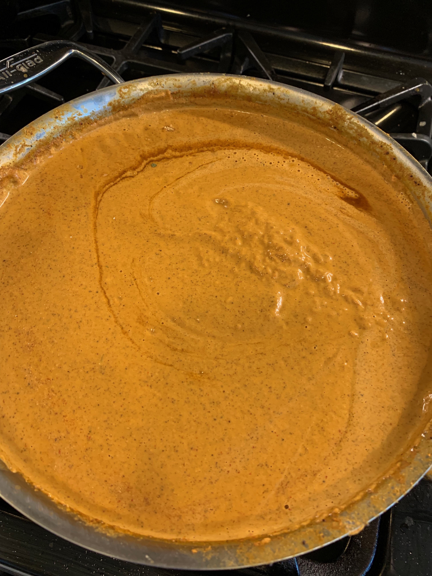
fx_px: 433
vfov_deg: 67.3
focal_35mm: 26
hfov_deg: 53.1
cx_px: 216
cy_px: 288
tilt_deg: -59.9
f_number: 1.8
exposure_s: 1/60
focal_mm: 4.25
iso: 200
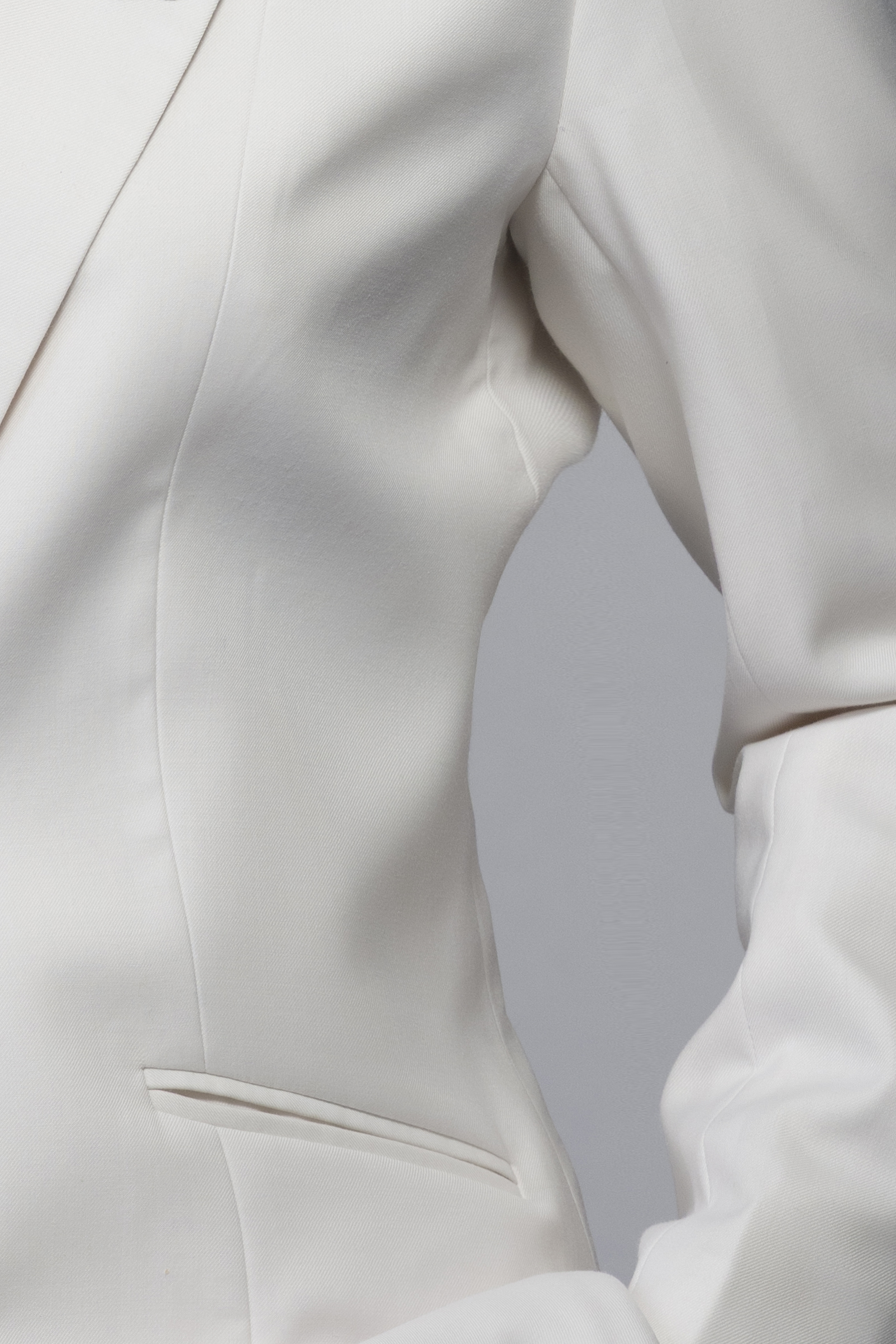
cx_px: -45
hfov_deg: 2.8
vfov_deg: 4.1
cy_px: -21
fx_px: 18633
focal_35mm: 499
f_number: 8
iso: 400
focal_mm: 139
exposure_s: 1/160
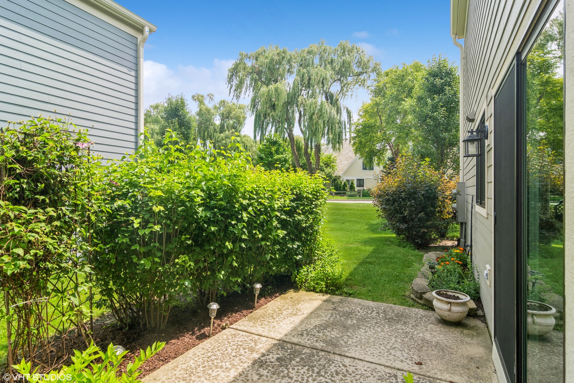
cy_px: 192
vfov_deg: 67.4
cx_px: 287
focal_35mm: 18
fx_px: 287
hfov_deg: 90.0
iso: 200
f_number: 8
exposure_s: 1/160
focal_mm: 12
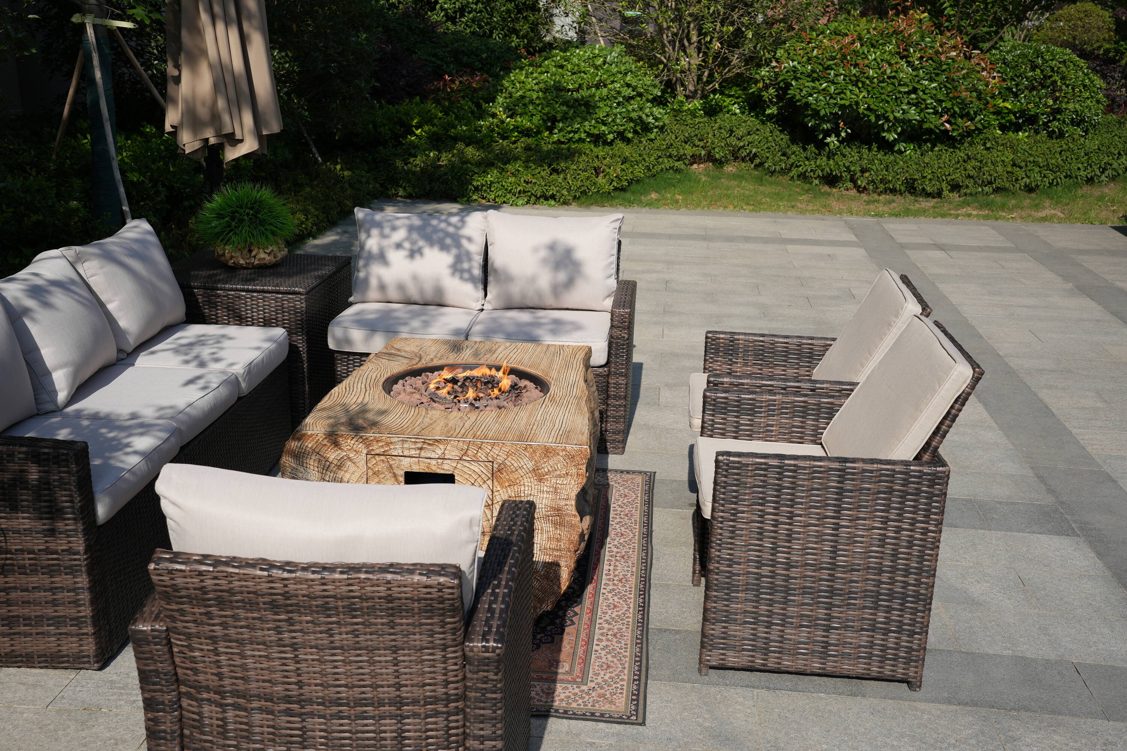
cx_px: 564
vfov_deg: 34.2
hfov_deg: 49.6
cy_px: 376
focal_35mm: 39
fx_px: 1221
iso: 100
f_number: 8
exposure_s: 1/250
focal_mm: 39
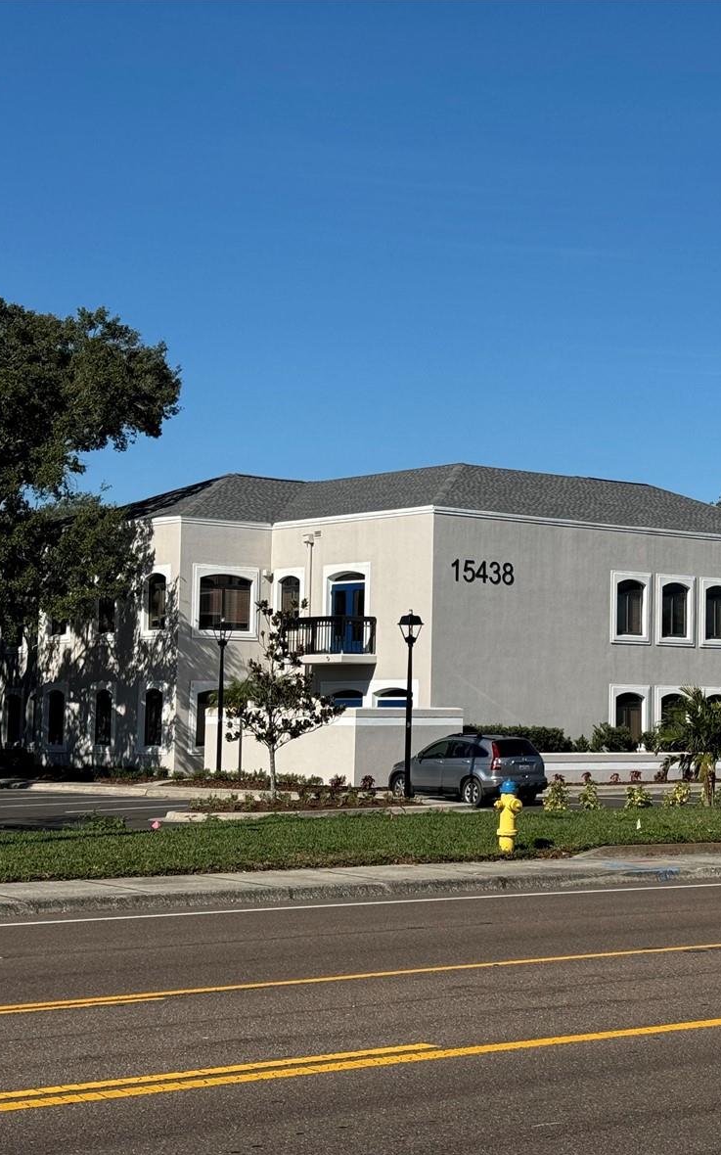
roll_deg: -0.6
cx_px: 696
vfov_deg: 29.8
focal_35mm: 69
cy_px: 585
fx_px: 2170
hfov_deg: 18.4
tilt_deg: +3.5
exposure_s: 1/5376
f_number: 1.78
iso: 64
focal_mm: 6.86
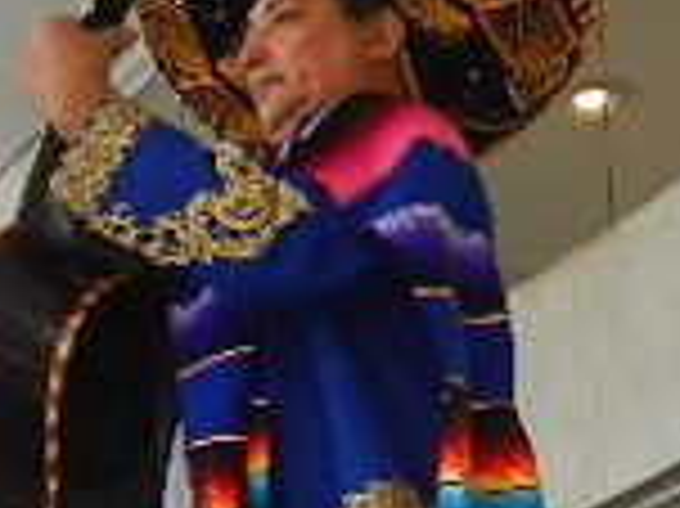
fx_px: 2866
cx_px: 221
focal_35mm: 146
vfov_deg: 10.1
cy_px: 461
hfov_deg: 13.5
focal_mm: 6.9
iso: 160
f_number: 4
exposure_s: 1/80
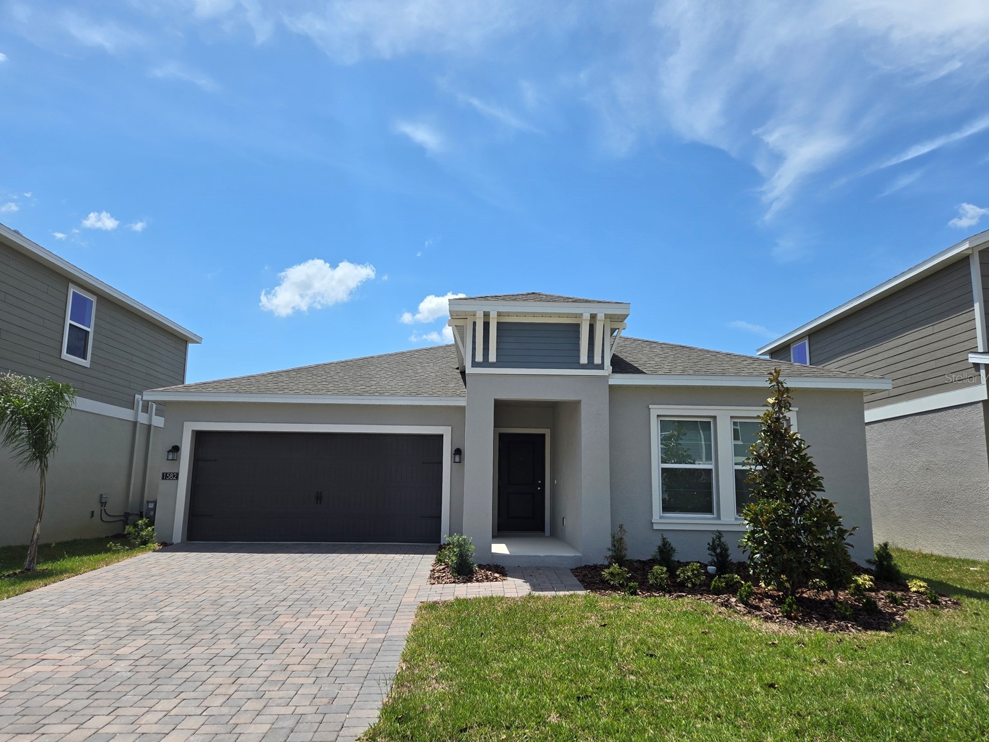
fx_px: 686
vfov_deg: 56.8
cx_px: 490
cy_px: 377
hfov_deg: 71.6
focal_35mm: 24
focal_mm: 5.4
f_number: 1.8
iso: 32
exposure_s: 1/2921
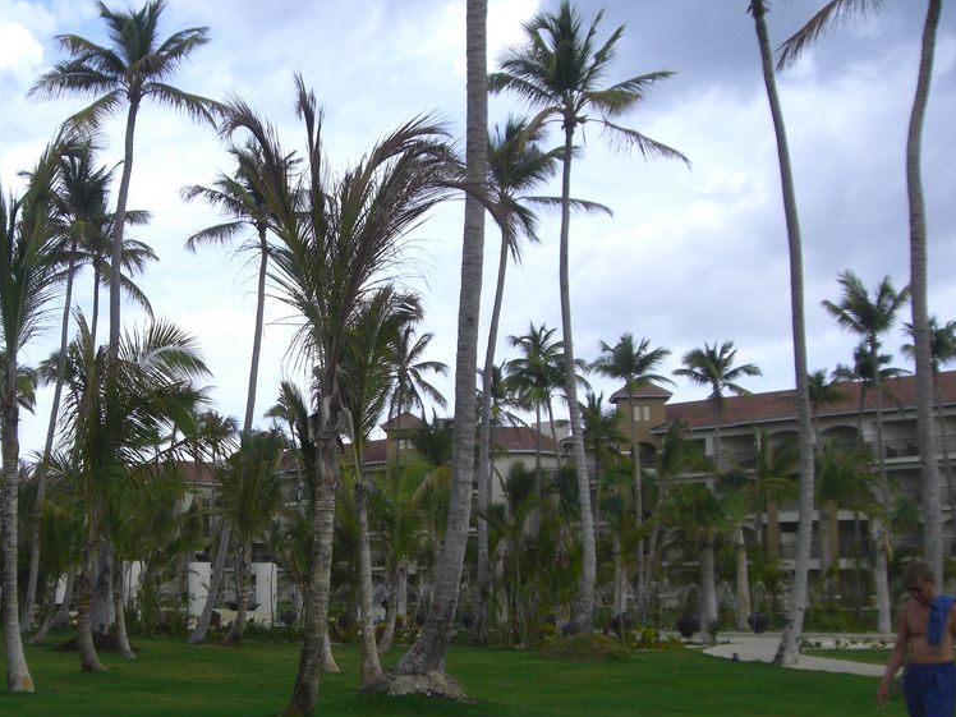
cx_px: 304
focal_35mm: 52
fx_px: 1436
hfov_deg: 36.4
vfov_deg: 28.0
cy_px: 408
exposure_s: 1/160
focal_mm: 6.2
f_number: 8
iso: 100
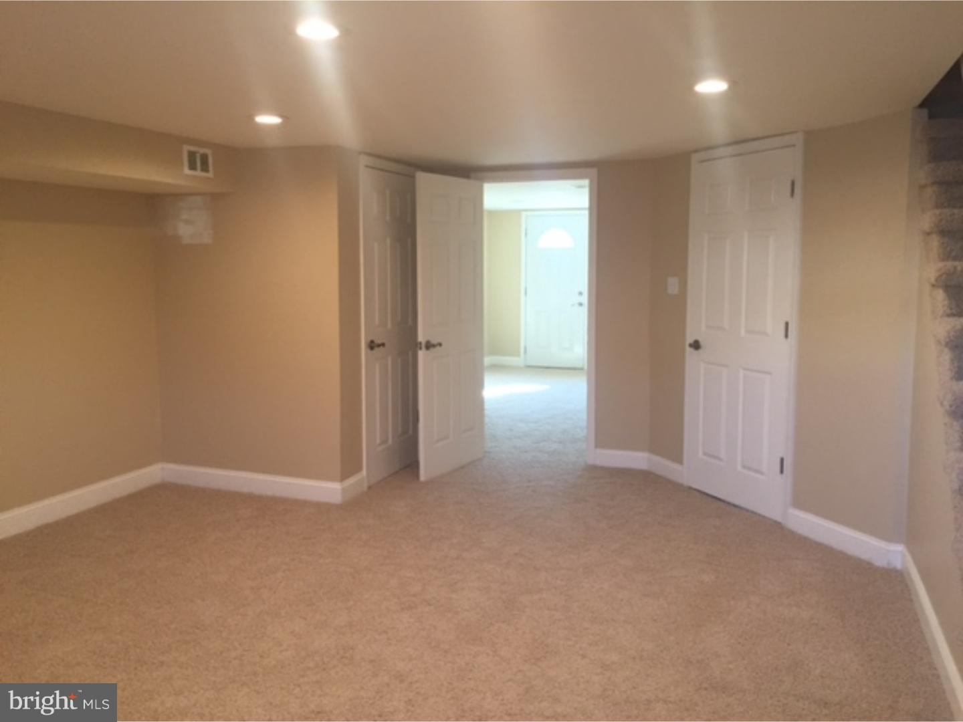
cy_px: 361
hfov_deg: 61.7
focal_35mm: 29
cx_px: 482
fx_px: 807
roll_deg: +0.9
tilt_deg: -7.3
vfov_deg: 48.2
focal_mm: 4.15
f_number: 2.2
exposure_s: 1/30
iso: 50
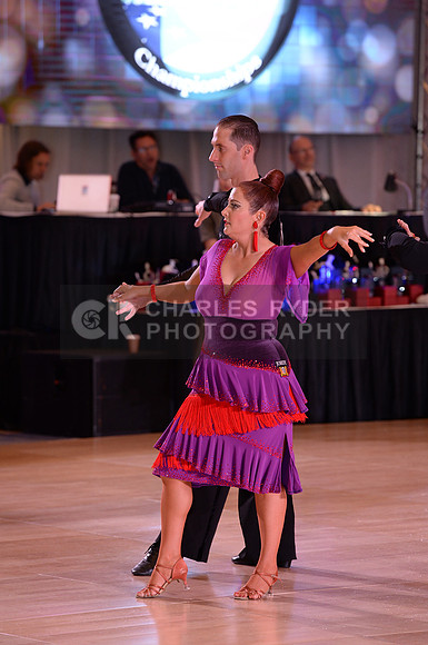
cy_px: 322
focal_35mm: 185
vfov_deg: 11.1
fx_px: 3309
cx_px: 214
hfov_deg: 7.4
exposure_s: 1/250
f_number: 4
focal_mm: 185
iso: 1600
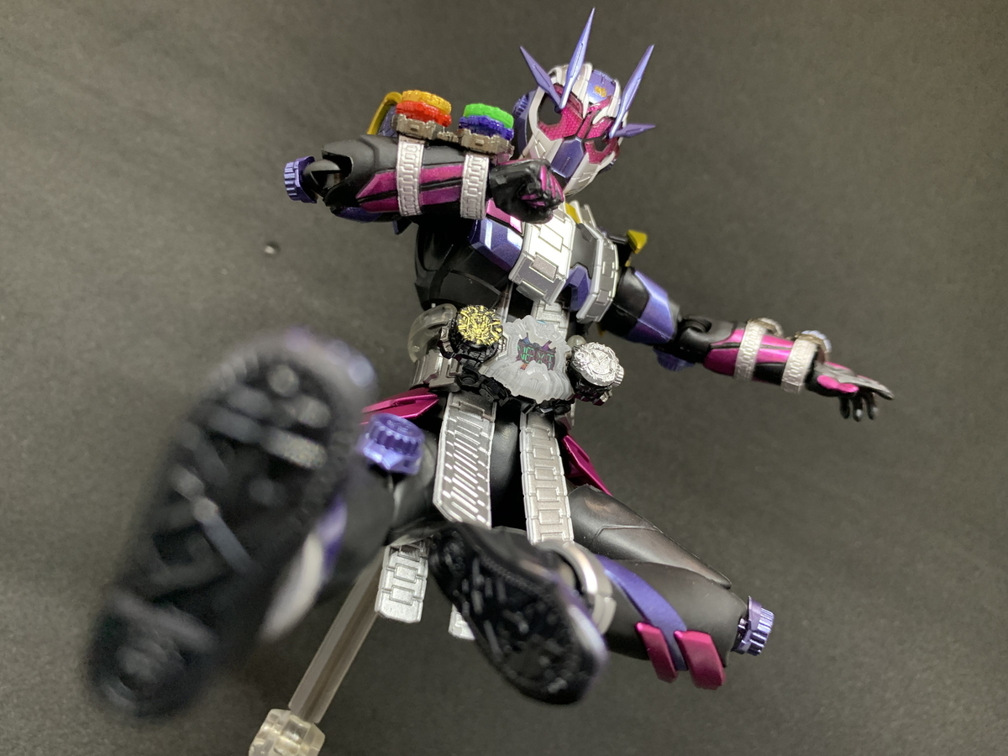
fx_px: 757
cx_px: 504
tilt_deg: +14.9
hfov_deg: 67.3
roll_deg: -24.9
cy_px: 378
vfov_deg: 53.1
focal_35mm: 26
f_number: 1.8
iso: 160
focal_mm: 4.25
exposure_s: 1/45
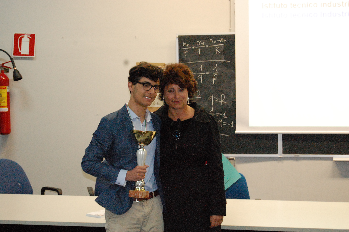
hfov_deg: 24.6
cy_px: 116
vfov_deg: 16.5
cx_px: 174
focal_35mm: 82
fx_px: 799
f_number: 5.6
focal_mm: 55
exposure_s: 1/60
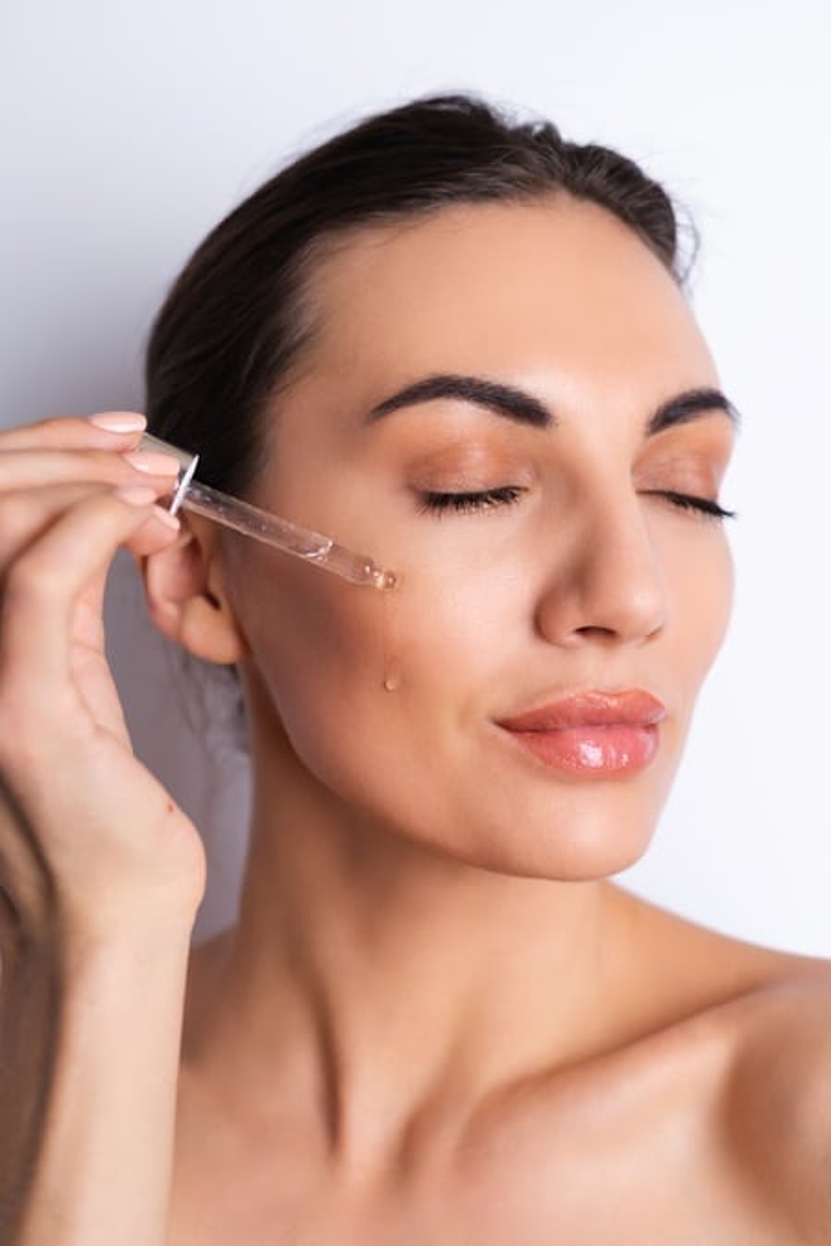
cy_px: 623
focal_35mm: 50
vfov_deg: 39.6
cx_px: 416
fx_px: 1731
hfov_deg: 27.0
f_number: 4
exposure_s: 1/125
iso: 100
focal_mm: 50
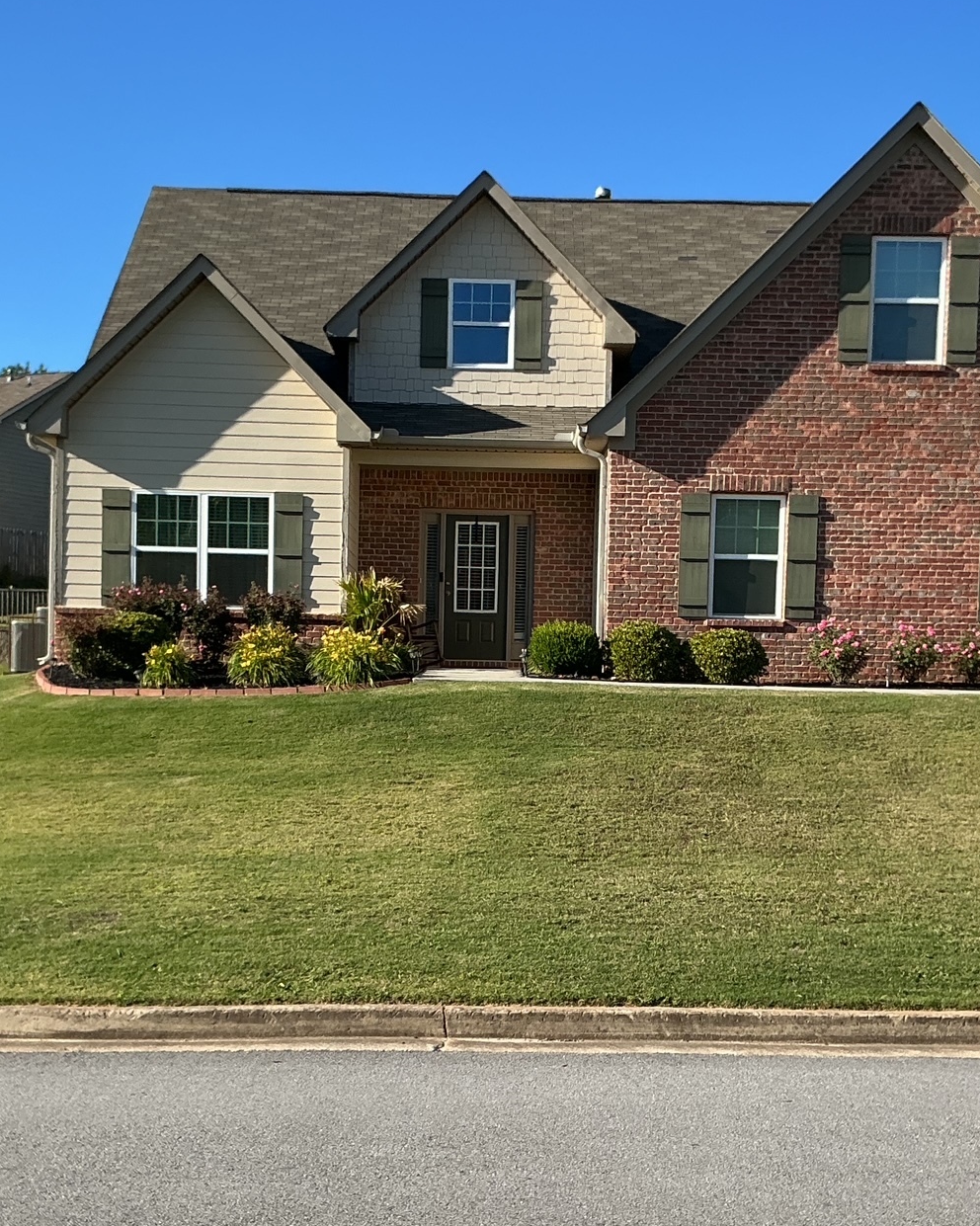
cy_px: 732
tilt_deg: +1.0
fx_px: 1669
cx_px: 505
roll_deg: -1.6
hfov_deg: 32.7
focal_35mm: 46
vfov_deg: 40.2
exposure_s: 1/1168
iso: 25
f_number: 1.8
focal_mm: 3
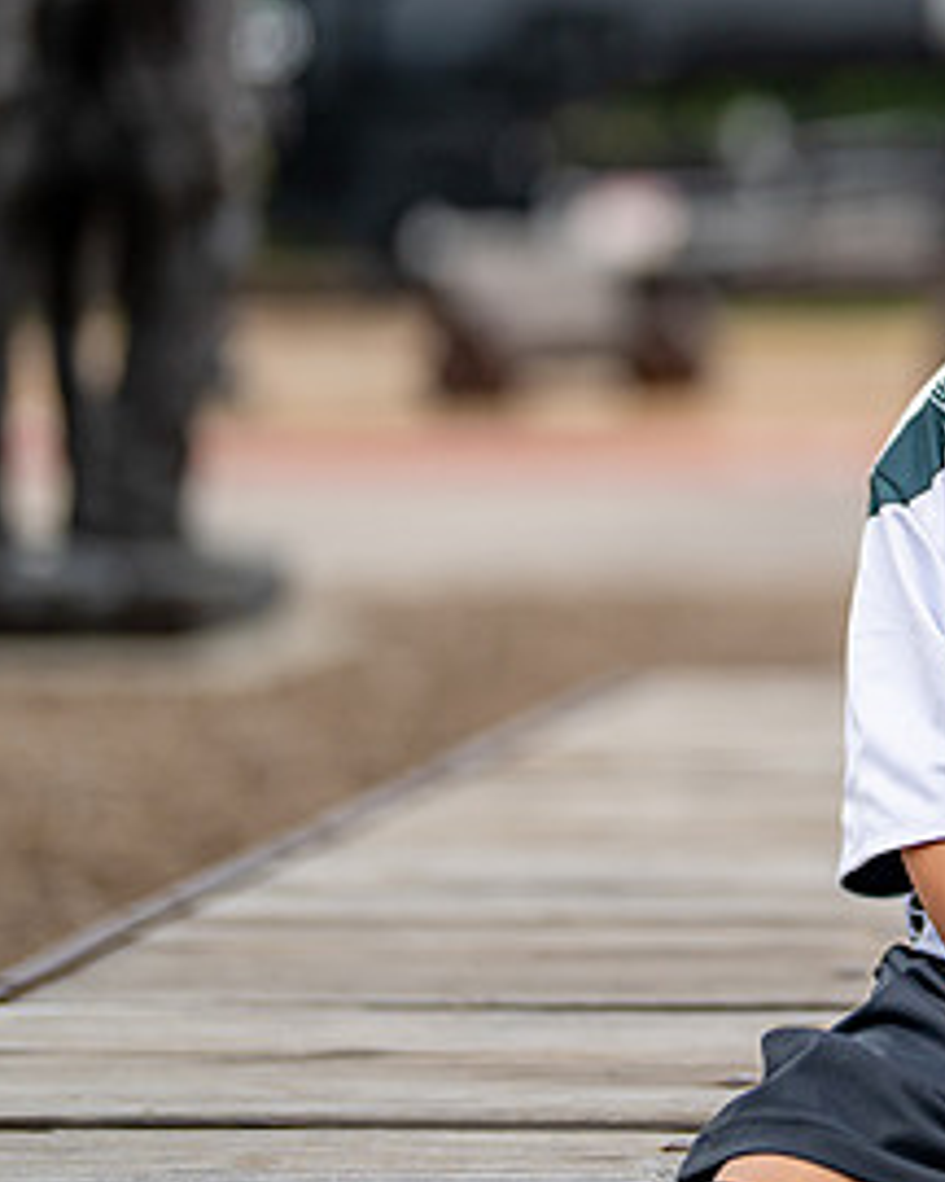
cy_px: 385
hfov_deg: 12.9
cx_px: 1161
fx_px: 4055
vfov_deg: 16.5
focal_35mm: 116
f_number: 1.2
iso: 250
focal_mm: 50
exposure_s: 1/2000
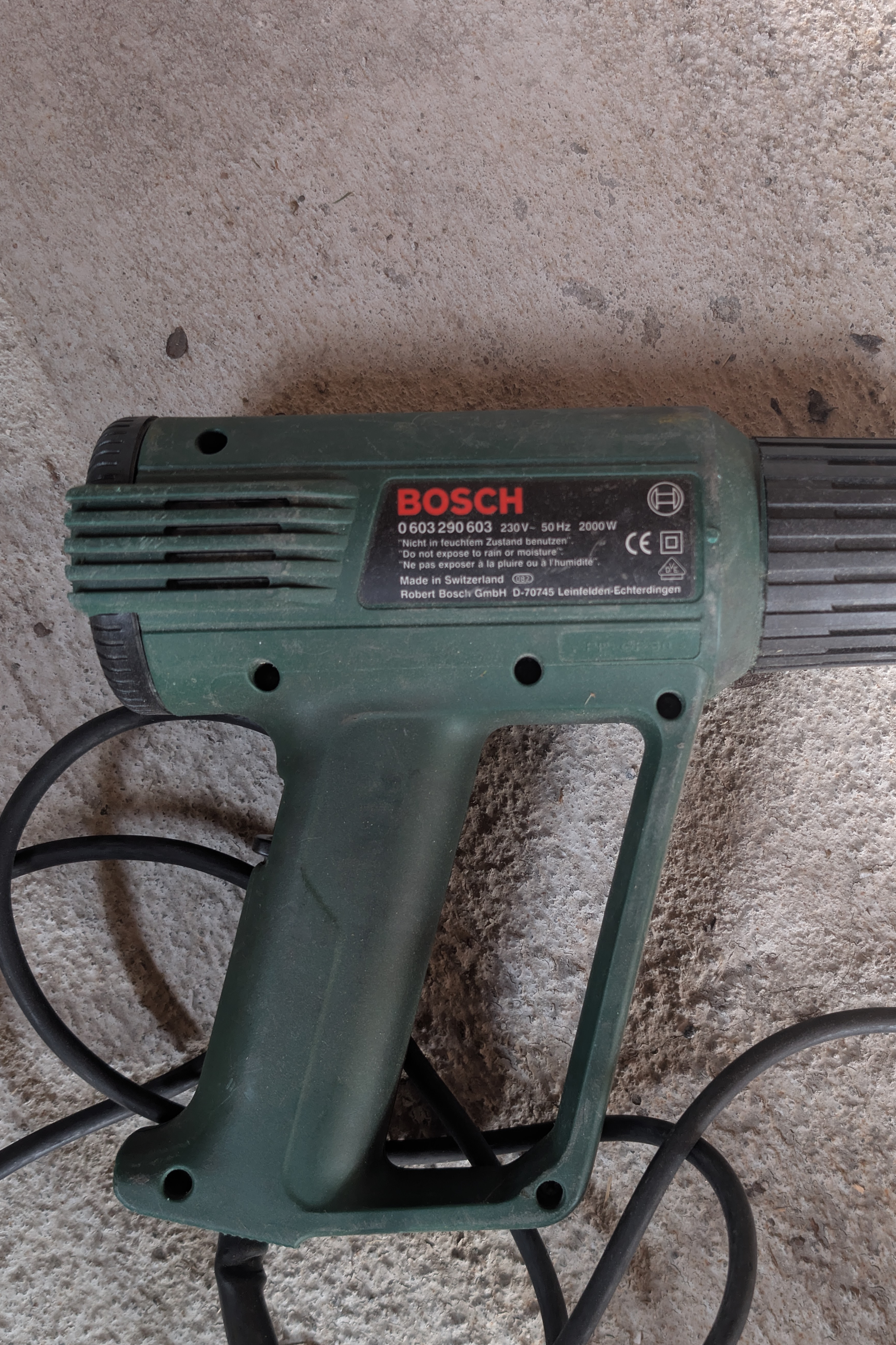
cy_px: 754
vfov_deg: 49.4
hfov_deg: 33.8
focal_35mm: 39
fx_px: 1456
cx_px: 631
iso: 245
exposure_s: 1/36.7
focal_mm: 6.9
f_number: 1.68
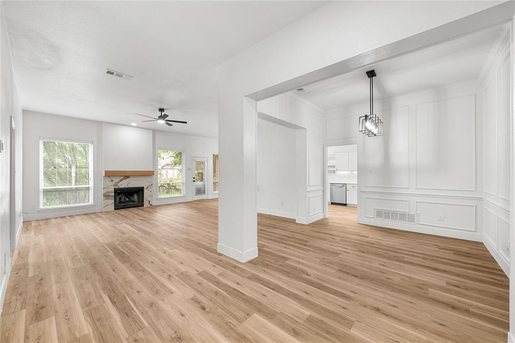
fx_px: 186
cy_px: 172
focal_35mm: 13
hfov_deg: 108.3
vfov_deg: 85.4
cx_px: 258
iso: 200
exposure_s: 2
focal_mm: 13
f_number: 8
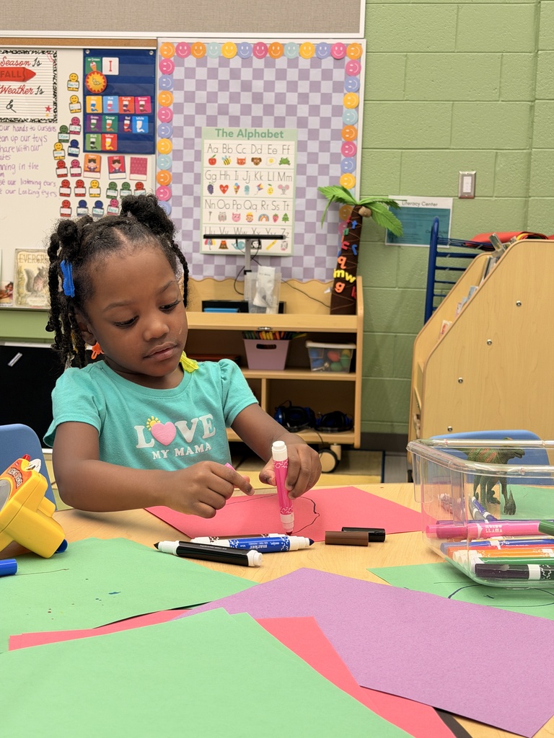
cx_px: 277
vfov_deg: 39.7
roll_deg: -1.6
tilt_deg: -4.8
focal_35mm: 48
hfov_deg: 30.3
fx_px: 1024
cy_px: 369
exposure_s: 1/50
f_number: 1.78
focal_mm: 6.76
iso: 100
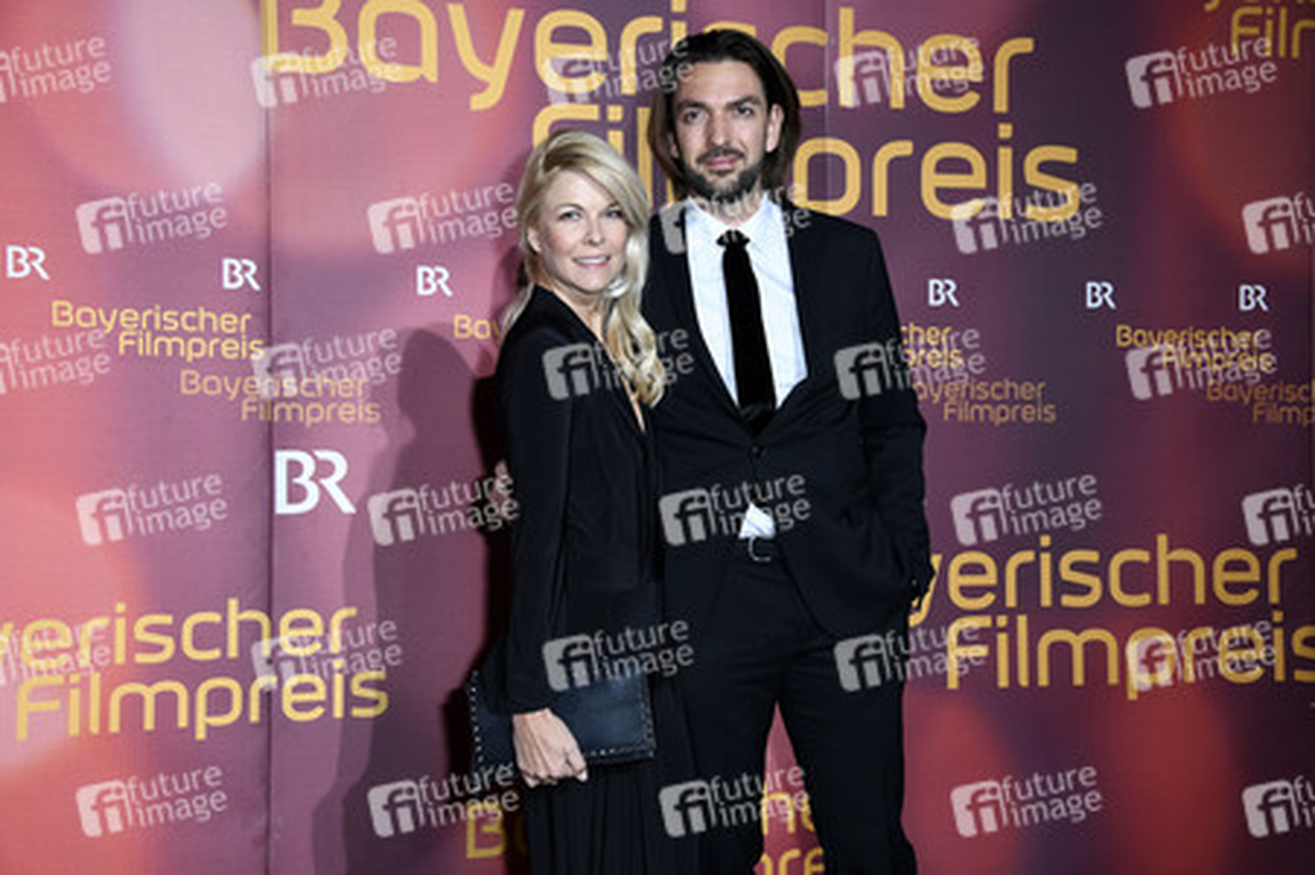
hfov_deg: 39.6
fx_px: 1825
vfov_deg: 27.0
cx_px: 658
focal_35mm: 50
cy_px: 438
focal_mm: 50
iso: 500
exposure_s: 1/125
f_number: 6.3
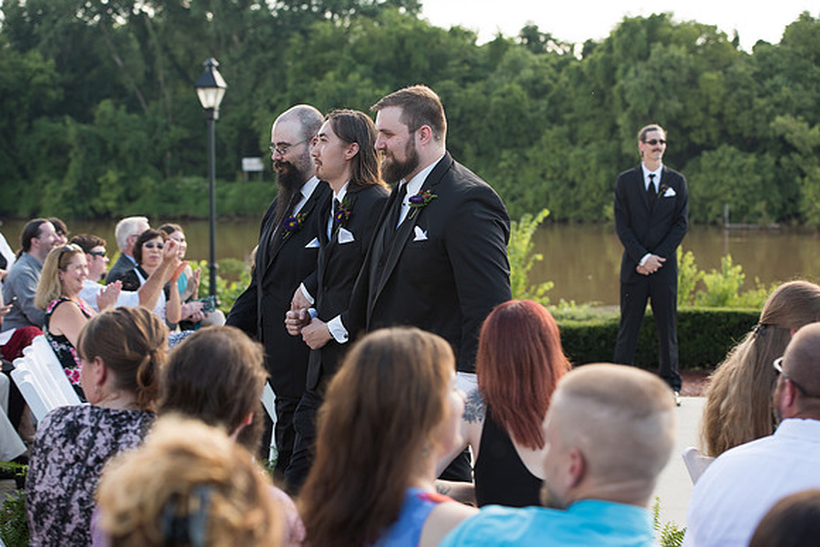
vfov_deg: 19.5
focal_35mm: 70
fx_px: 1595
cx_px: 410
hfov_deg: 28.8
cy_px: 274
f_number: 4
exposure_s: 1/200
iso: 125
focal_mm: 70
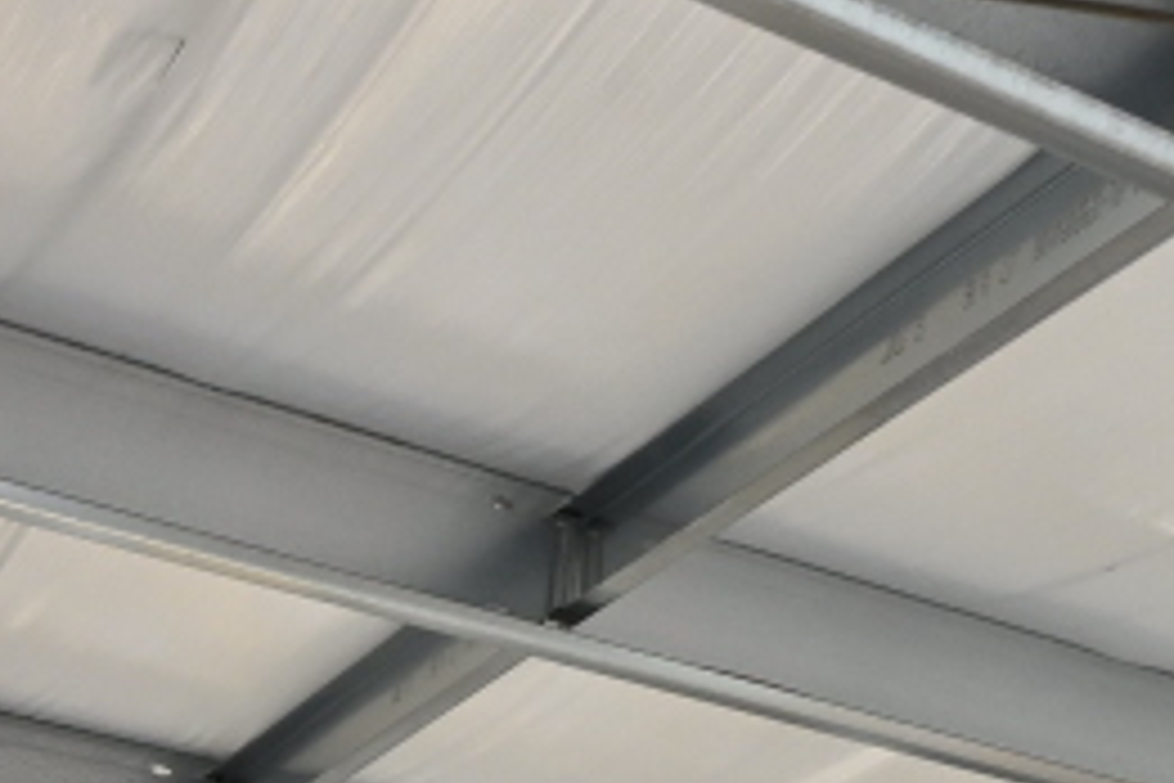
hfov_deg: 21.0
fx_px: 2837
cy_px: 1814
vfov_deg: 12.6
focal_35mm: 87
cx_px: 1565
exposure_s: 1/6
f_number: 10
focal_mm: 14
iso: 1000
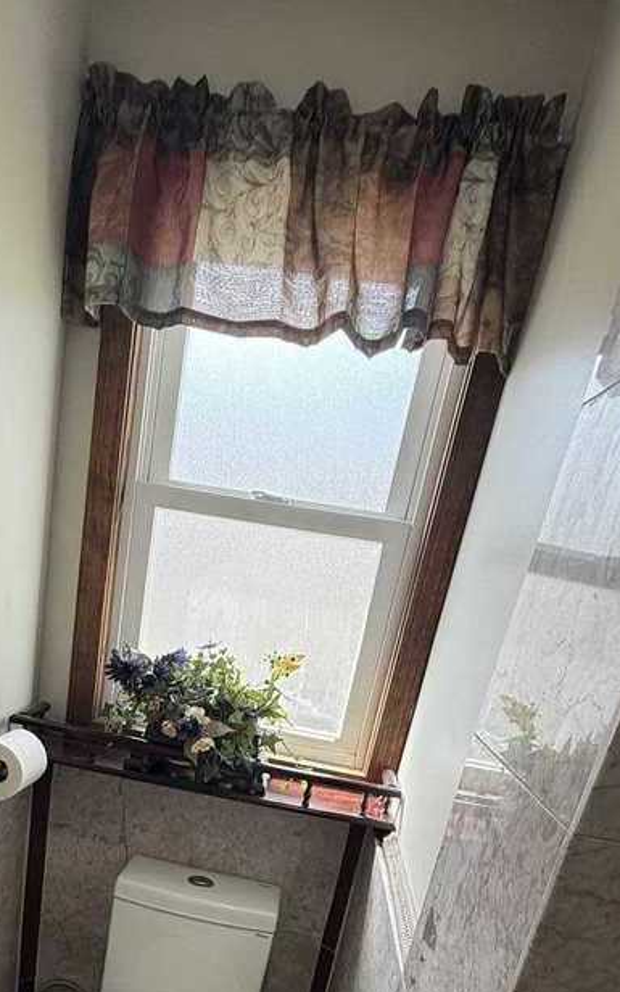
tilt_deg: -22.6
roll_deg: -9.3
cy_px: 841
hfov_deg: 46.8
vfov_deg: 62.3
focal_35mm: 26
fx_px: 703
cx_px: 203
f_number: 2.2
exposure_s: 1/120
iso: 64
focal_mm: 2.22
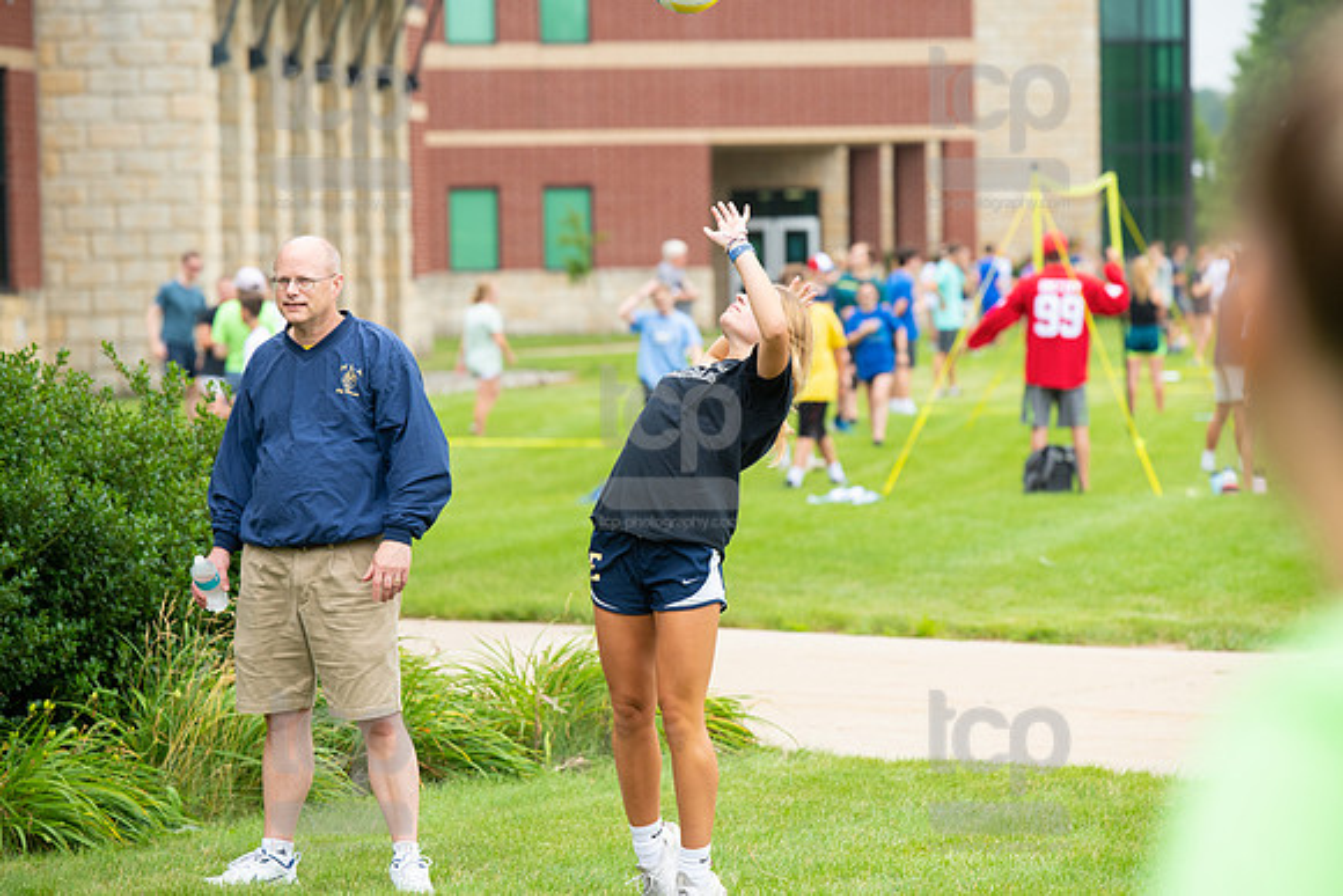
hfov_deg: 12.4
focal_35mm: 165
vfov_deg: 8.3
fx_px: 6157
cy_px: 448
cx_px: 672
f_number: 4.5
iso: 640
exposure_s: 1/1000
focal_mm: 165
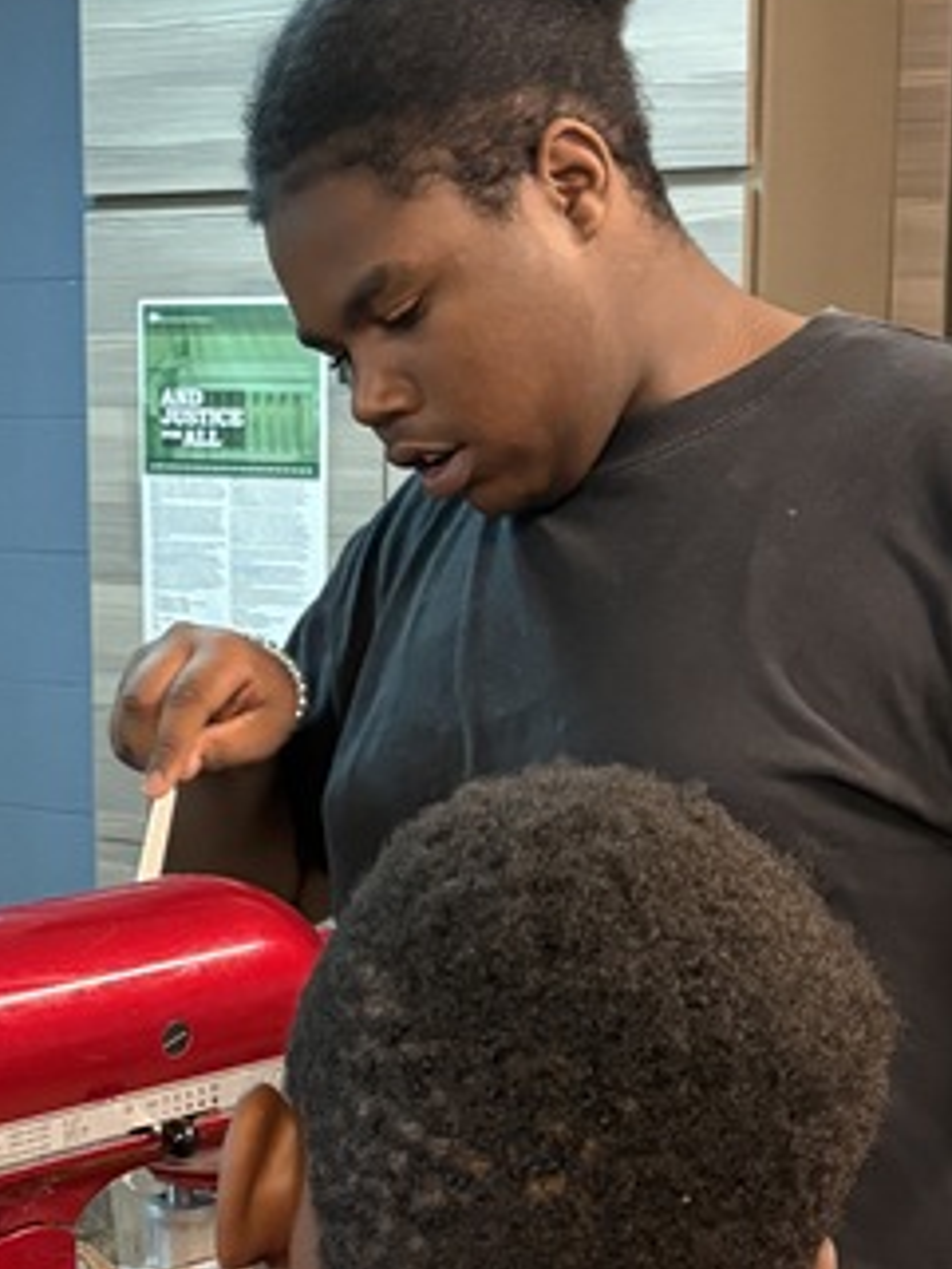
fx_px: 3042
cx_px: 170
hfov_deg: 17.6
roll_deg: +0.3
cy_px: 953
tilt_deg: -11.3
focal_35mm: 83
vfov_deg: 23.3
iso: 500
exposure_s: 1/60
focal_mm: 5.96
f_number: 1.6
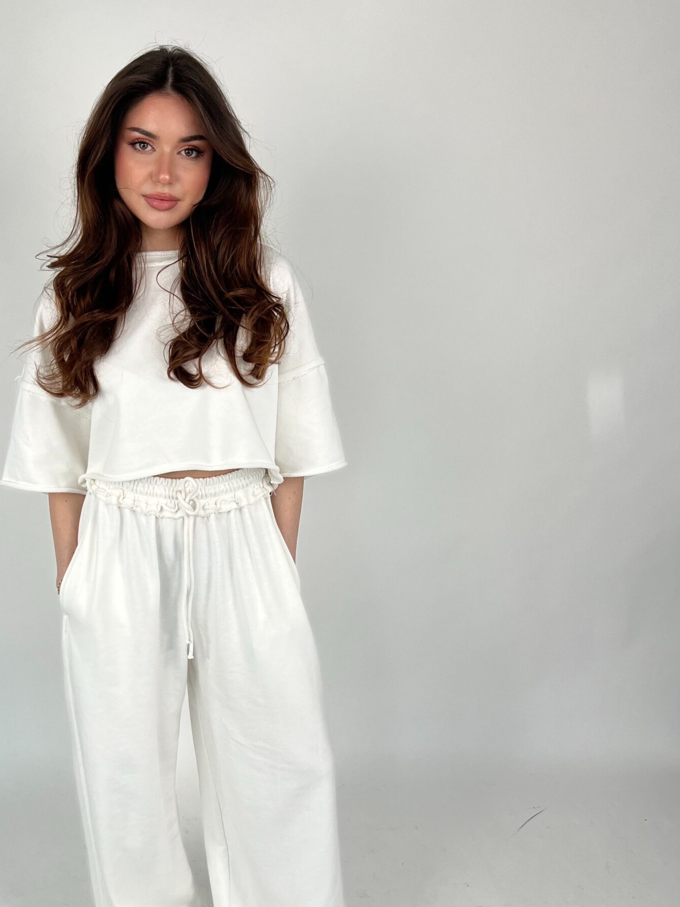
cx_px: 219
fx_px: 969
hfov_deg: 38.2
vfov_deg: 49.9
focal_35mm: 37
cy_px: 529
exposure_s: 1/191
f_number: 1.5
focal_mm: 5.7
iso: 40
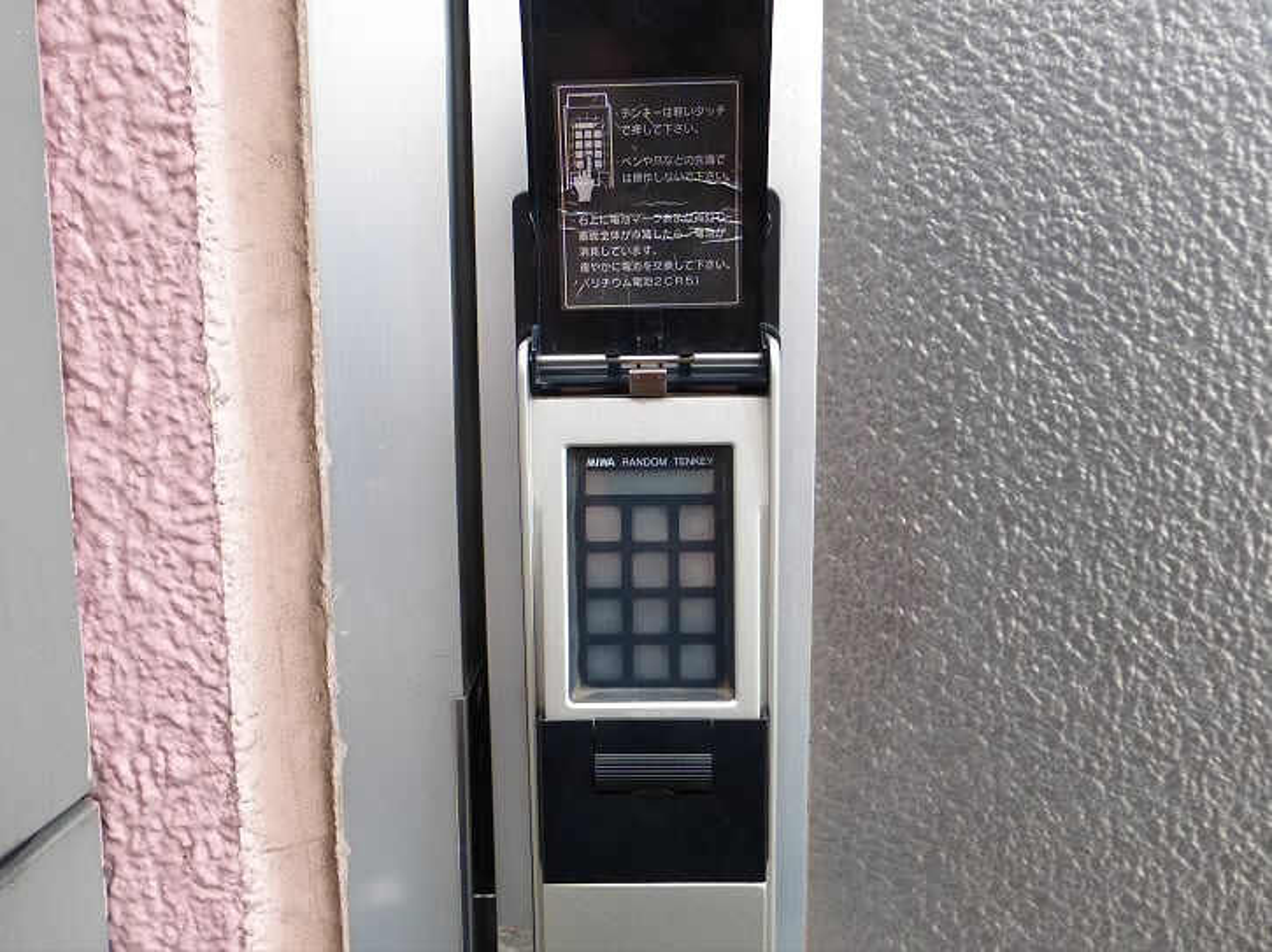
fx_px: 918
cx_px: 636
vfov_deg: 54.8
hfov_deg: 69.4
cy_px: 476
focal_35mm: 25
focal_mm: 4.3
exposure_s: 1/60
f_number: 3.3
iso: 100
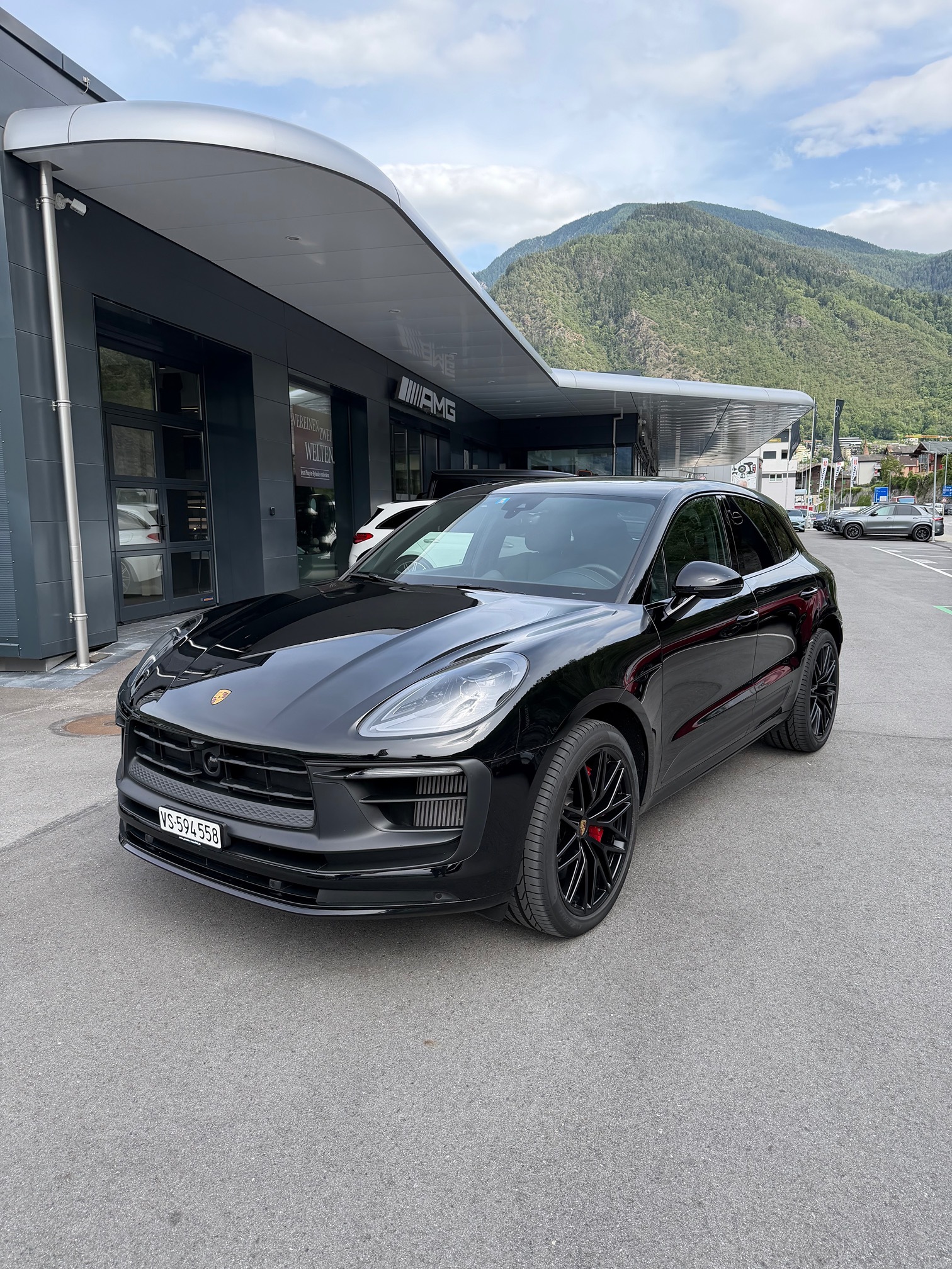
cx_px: 476
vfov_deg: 71.6
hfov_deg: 56.8
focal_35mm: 24
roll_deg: +0.8
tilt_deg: -9.0
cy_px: 634
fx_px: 880
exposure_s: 1/2110
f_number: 1.78
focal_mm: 6.76
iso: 100
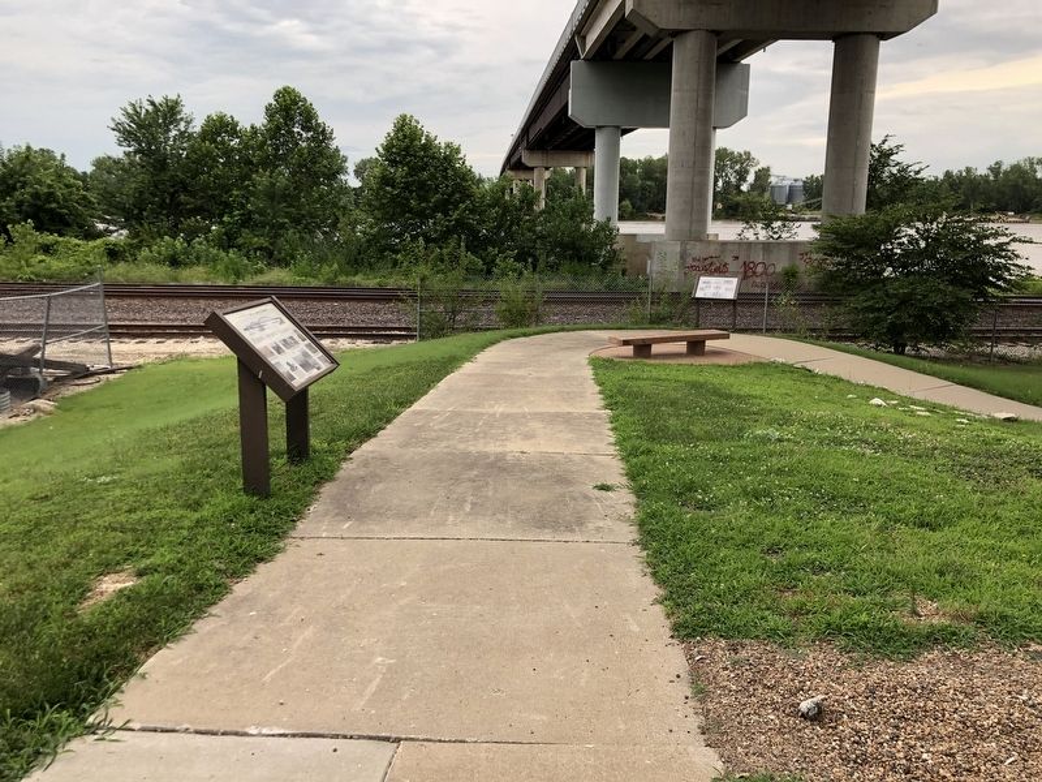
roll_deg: -0.1
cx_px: 521
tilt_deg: -11.1
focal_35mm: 28
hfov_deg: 63.4
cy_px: 391
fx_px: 843
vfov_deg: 49.7
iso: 20
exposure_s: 1/274
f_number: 1.8
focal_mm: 4
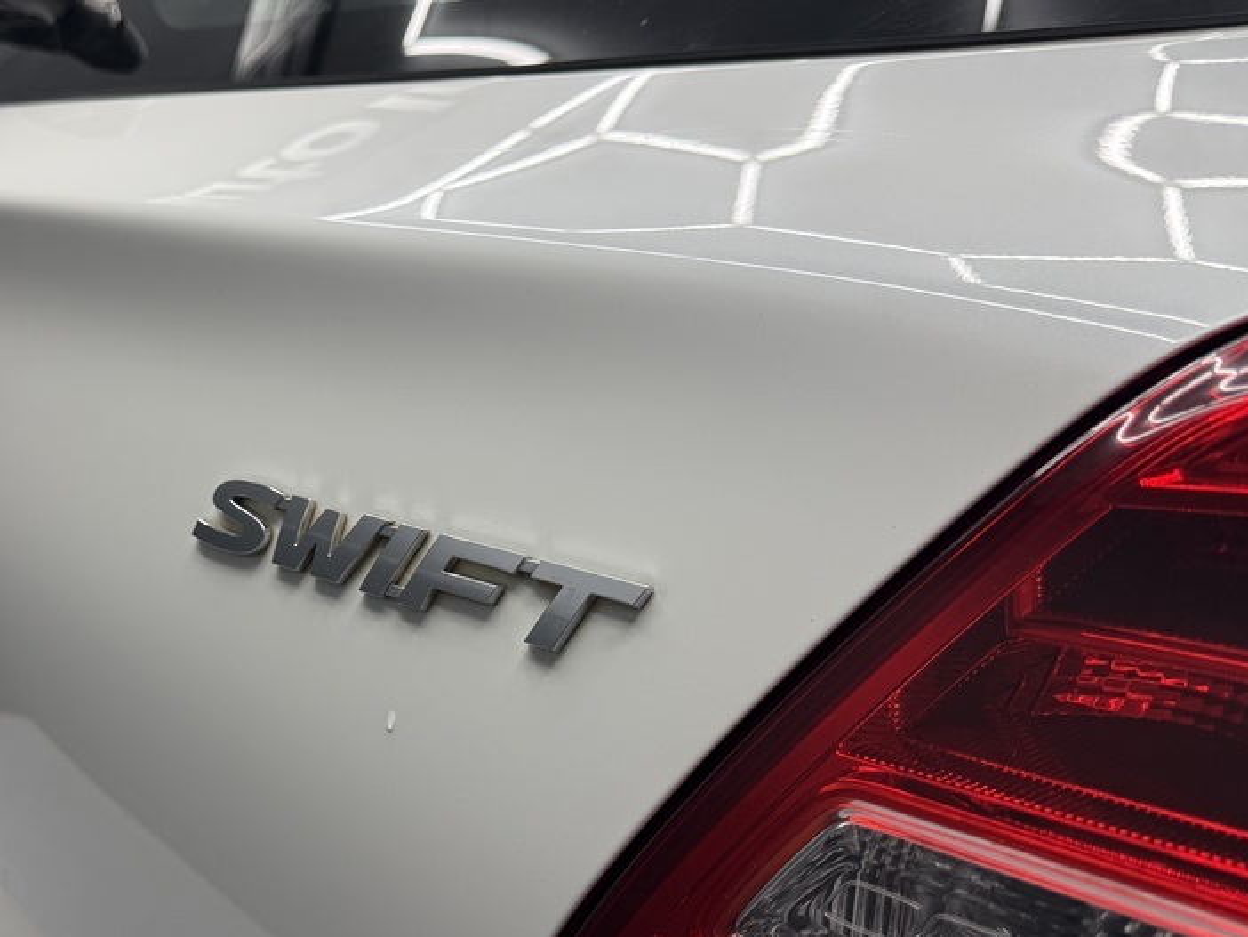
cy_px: 512
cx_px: 398
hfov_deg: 51.5
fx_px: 1262
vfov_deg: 40.7
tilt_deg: -15.2
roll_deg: +2.1
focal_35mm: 35
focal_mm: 6.76
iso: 100
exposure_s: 1/100
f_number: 1.78
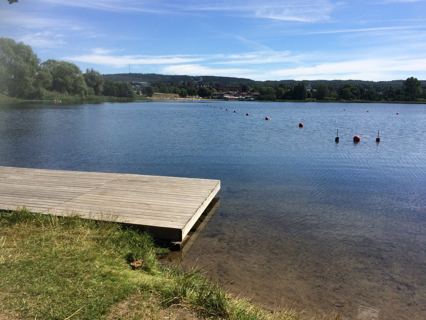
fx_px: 357
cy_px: 160
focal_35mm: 29
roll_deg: -0.5
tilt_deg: -11.1
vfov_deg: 48.2
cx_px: 213
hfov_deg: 61.7
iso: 32
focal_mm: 4.15
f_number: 2.2
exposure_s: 1/2564
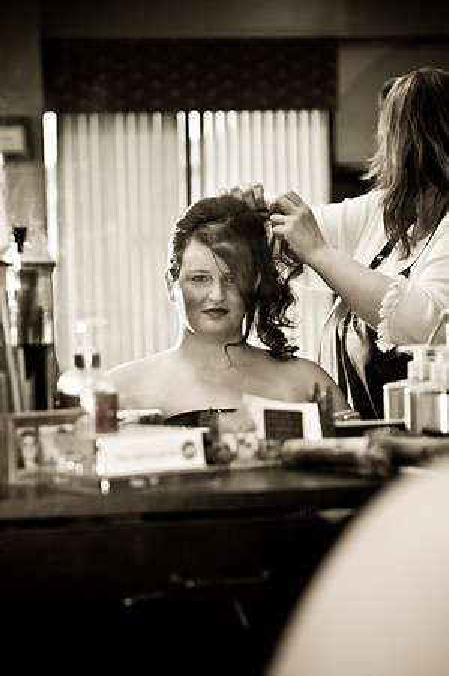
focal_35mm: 105
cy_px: 338
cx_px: 224
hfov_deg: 13.0
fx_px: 1969
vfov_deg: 19.5
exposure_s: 1/60
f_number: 2.8
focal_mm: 70
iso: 200
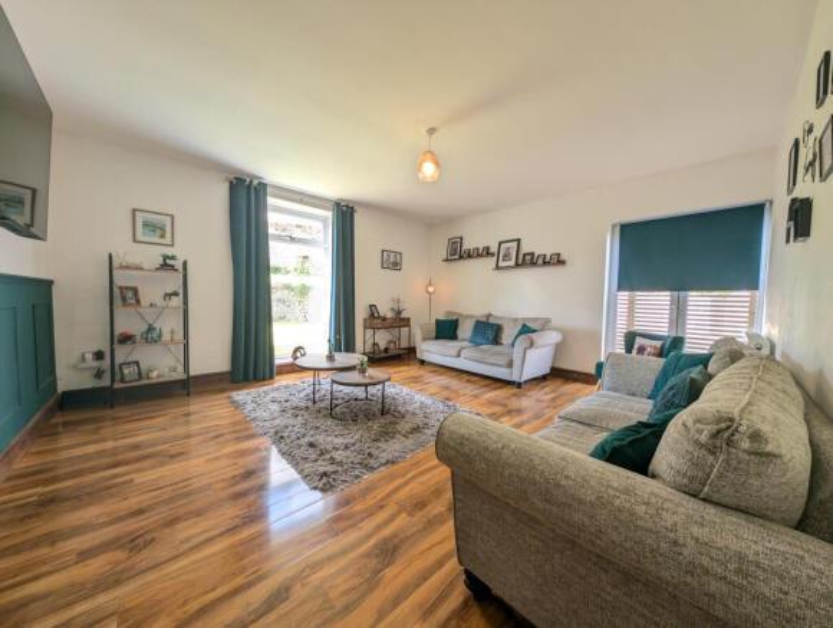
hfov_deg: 110.4
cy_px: 314
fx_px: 289
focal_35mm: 12
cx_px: 416
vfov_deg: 94.7
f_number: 1.95
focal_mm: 2.23
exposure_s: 1/36.4
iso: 41
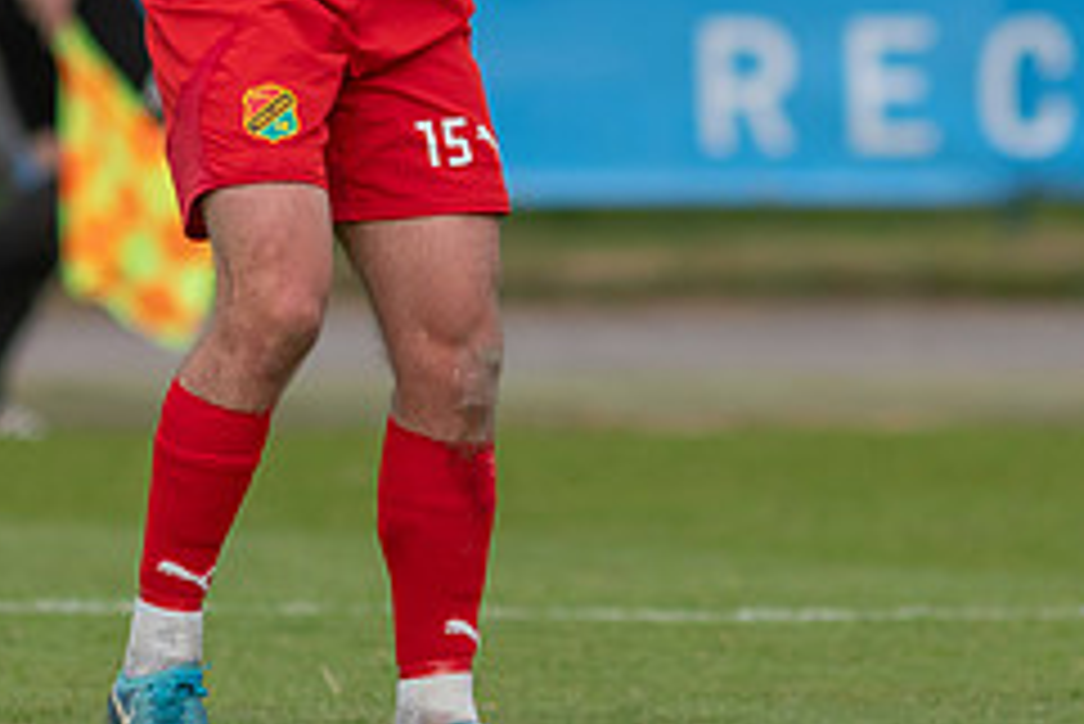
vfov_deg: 1.2
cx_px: 549
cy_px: -20
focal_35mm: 1175
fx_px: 35400
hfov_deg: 1.8
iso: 280
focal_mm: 300
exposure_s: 1/1250
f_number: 3.2
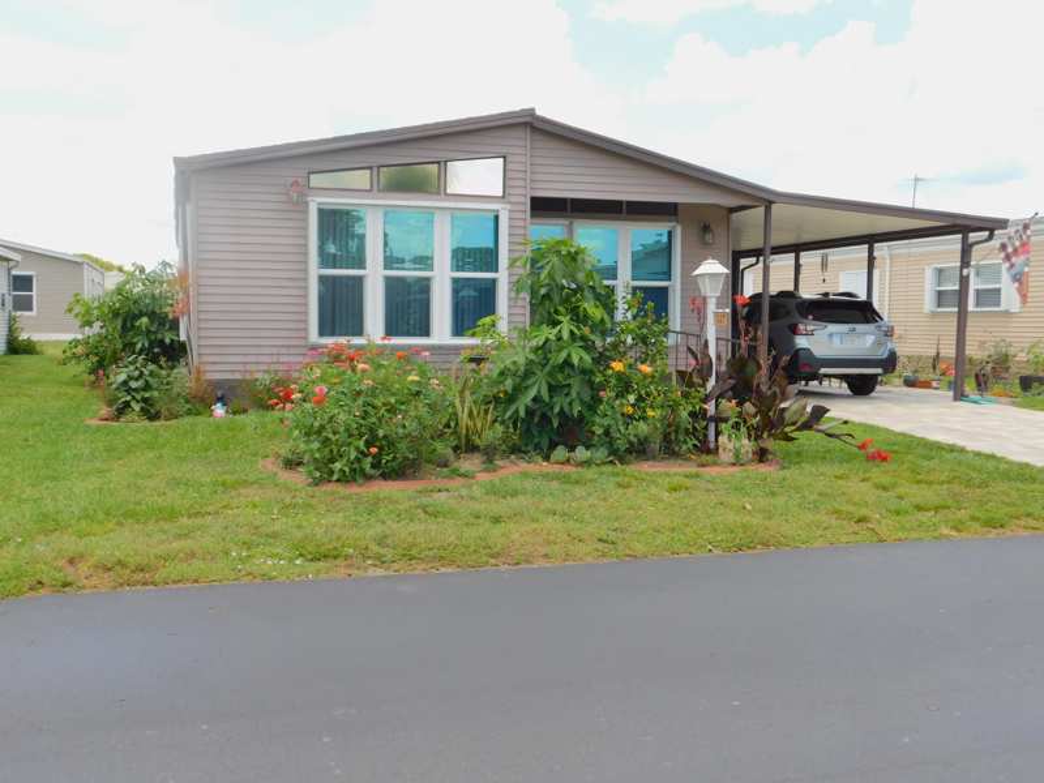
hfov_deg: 51.4
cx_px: 522
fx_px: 1086
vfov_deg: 39.7
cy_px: 392
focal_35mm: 36
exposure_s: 1/500
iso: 125
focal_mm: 6.3
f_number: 3.5
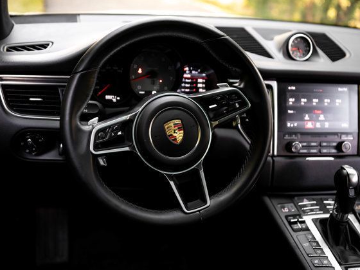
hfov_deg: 42.9
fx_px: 458
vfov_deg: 32.9
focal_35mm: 44
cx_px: 179
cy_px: 134
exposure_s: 1/160
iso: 1000
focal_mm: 40
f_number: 3.2
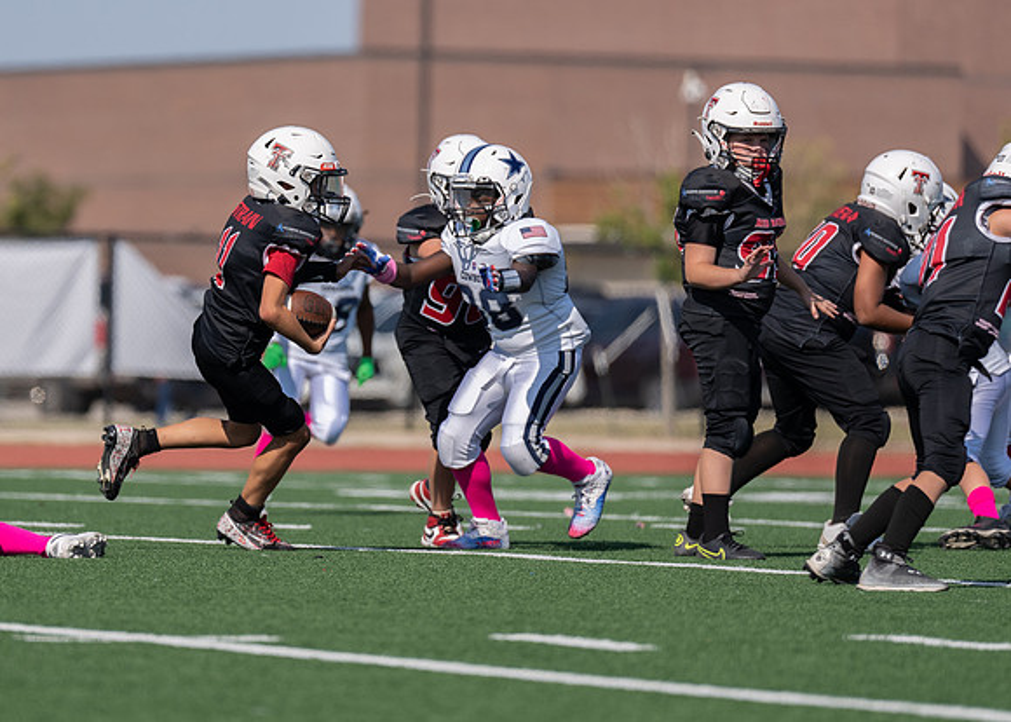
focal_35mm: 329
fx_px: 9432
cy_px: 315
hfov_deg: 6.1
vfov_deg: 4.4
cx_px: 281
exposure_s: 1/2500
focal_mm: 200
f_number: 2.8
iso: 100
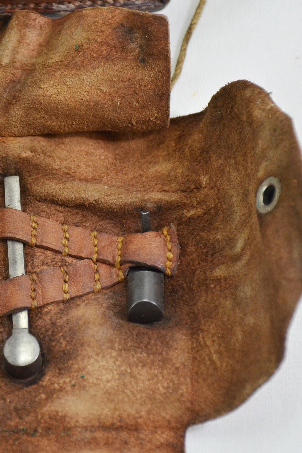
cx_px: 6
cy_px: 226
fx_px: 2289
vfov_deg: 11.3
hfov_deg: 7.5
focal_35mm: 182
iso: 800
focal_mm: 80
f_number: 5.6
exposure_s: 1/200
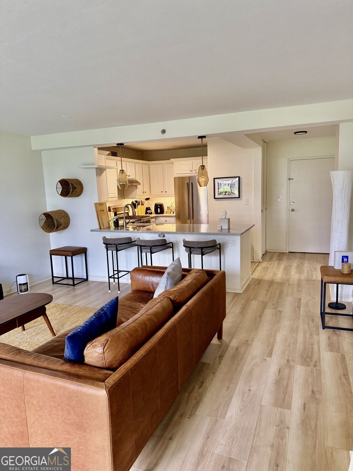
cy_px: 236
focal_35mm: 24
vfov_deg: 71.6
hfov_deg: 56.8
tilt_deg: -8.5
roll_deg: +2.0
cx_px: 176
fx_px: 326
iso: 160
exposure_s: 1/120
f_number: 1.78
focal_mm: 6.76
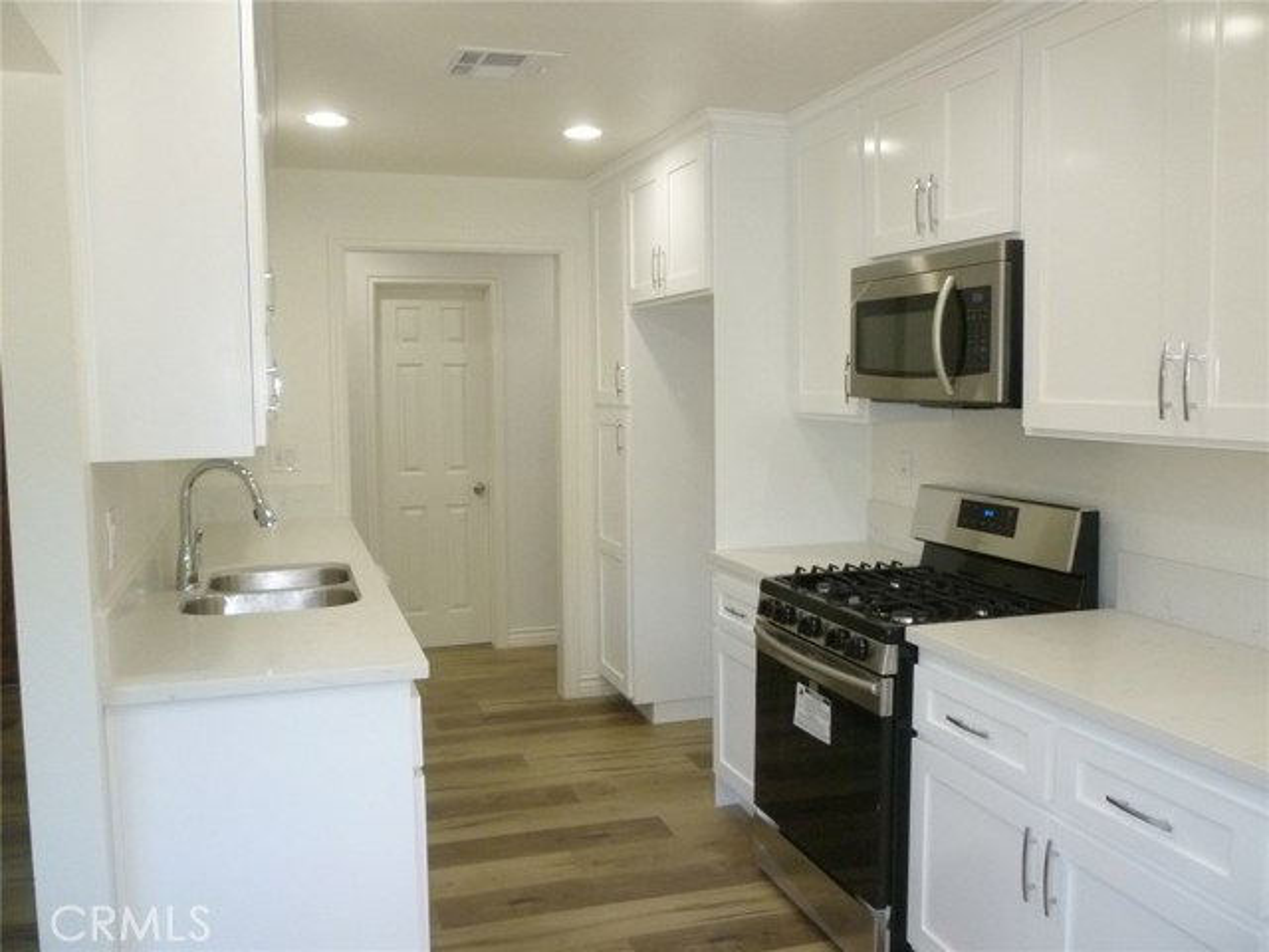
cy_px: 476
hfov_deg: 61.7
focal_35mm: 29
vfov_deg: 48.2
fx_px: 1063
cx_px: 634
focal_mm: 5.2
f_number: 3.3
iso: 400
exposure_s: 1/125
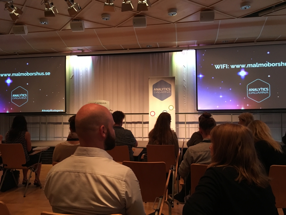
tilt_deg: +2.0
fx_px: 240
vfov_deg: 48.2
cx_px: 143
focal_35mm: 29
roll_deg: -0.2
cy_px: 108
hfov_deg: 61.6
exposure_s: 1/20
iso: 200
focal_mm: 4.15
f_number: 2.2
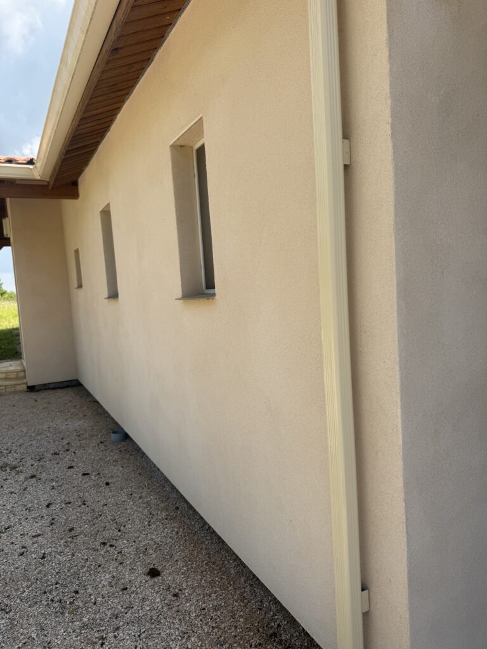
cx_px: 244
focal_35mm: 24
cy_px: 324
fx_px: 450
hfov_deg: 56.8
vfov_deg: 71.6
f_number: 1.78
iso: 80
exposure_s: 1/2506
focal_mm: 6.76
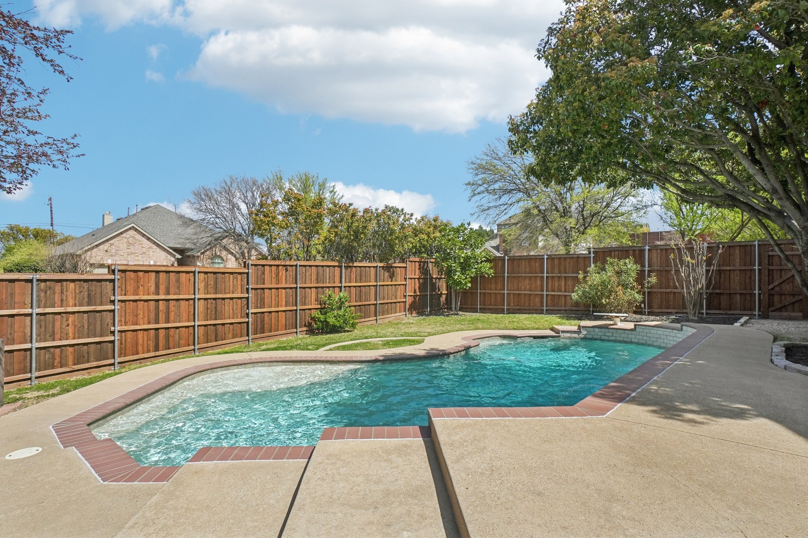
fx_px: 404
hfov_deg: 90.0
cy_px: 269
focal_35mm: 18
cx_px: 404
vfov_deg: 67.4
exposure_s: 1/1250
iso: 400
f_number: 8
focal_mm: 12
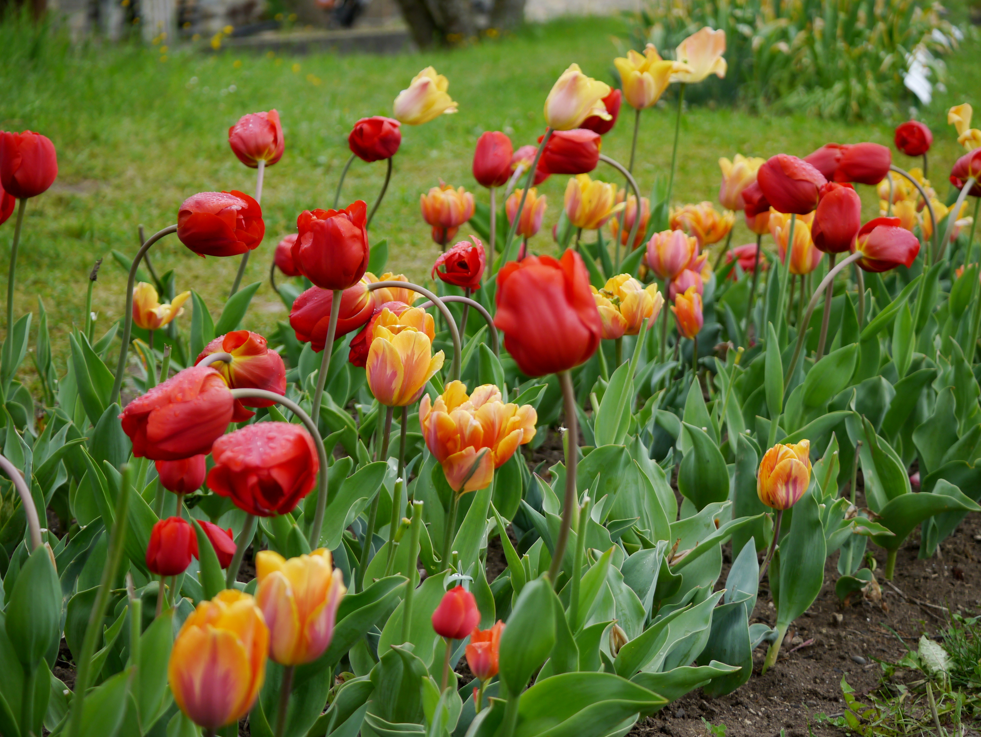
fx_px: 2694
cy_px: 356
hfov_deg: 20.6
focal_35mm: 95
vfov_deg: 15.6
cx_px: 505
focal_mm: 45
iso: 160
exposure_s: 1/125
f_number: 4
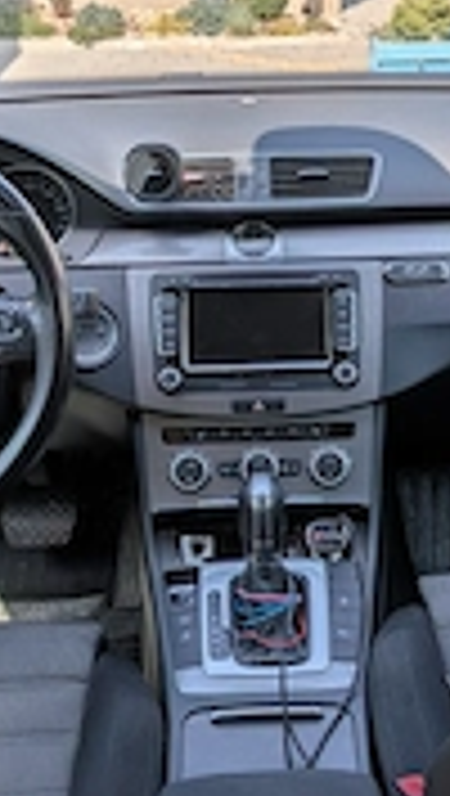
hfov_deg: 20.4
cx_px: 288
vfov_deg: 35.4
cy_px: 342
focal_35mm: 59
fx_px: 1247
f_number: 1.7
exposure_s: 1/3509
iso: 25
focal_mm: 4.53
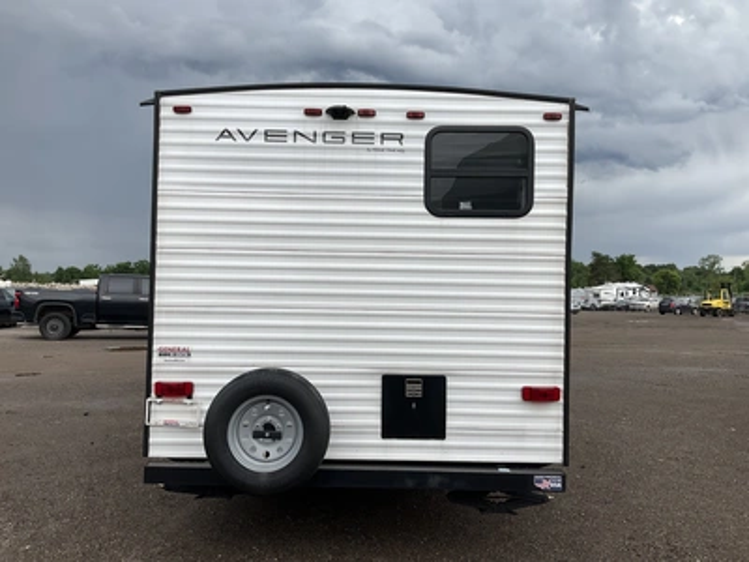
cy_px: 281
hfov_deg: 61.7
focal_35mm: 29
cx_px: 374
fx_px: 627
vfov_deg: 48.2
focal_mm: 3
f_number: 1.8
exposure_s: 1/1121
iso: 25
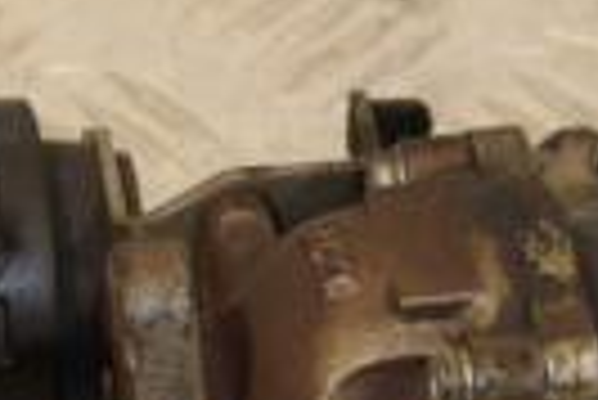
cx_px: 670
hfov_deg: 5.8
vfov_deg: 3.9
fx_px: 5853
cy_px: 360
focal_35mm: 352
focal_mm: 52
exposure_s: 1/200
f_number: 6.3
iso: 800
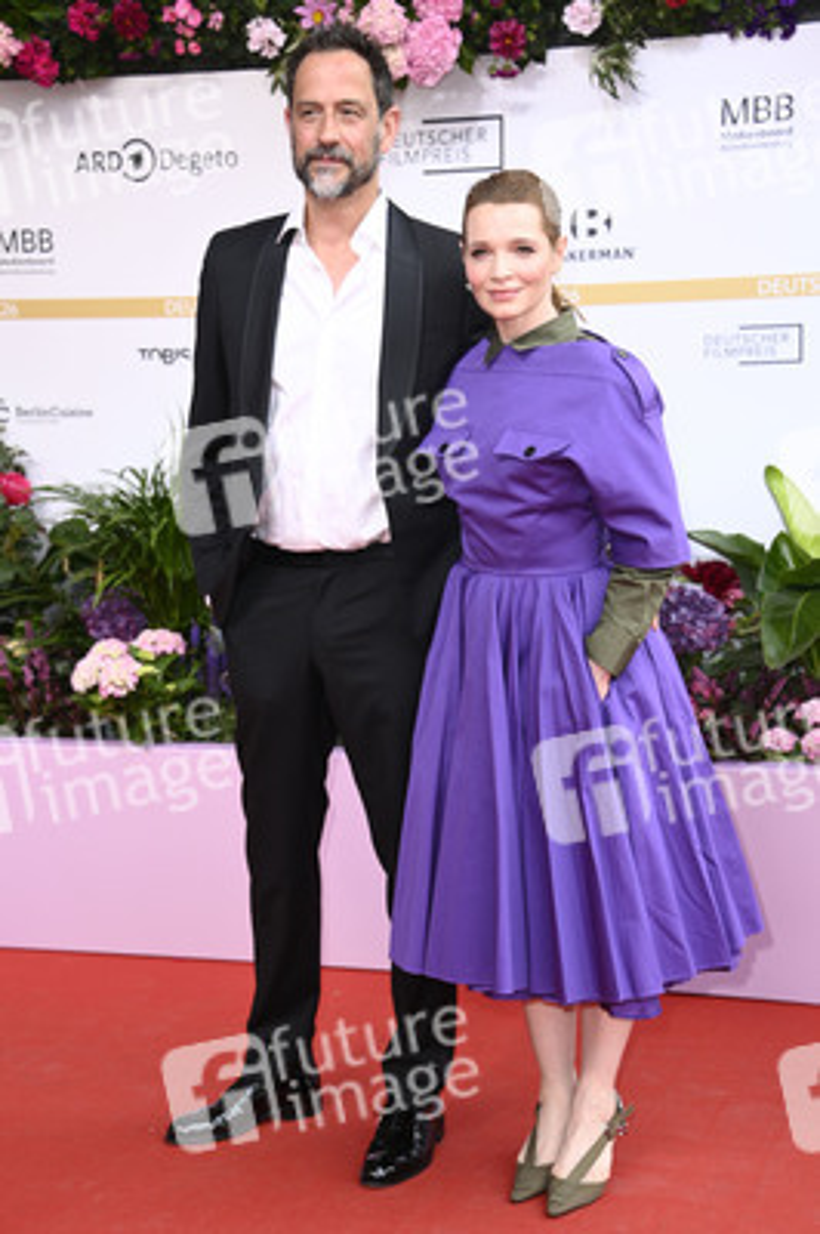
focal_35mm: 62
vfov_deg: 32.4
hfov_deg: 21.9
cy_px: 617
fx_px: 2122
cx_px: 410
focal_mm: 62
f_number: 5.6
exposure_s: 1/250
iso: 800
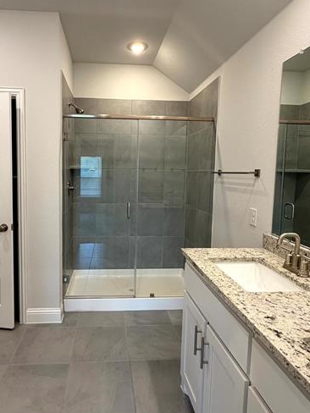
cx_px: 122
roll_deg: -1.4
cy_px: 195
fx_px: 263
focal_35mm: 22
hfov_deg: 60.5
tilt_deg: -4.5
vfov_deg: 76.3
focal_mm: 2.22
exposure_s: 1/120
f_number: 2.2
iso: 250
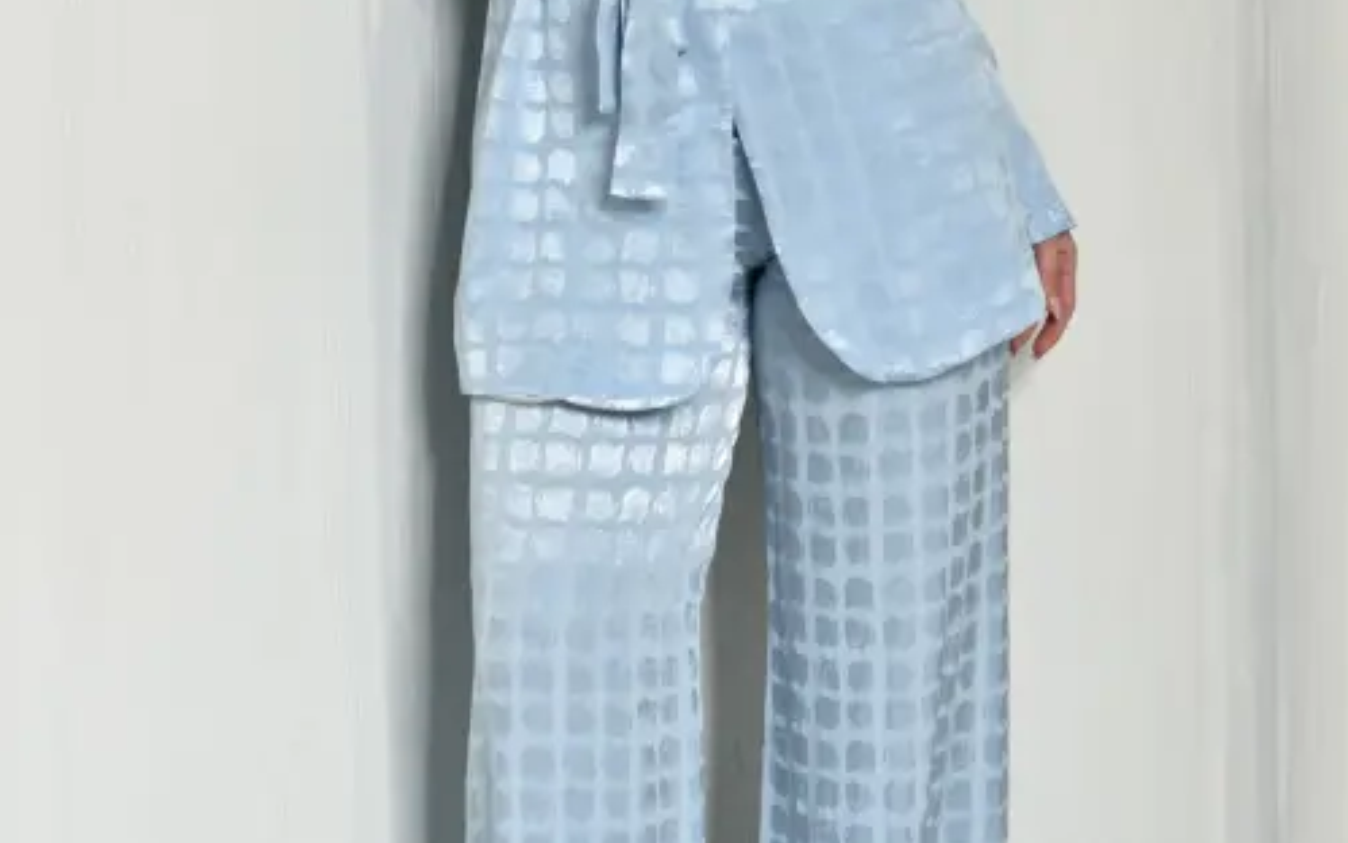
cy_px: -200
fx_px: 3153
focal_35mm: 86
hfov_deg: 24.1
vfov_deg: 14.7
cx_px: 632
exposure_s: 1/200
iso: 125
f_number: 4
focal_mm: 35
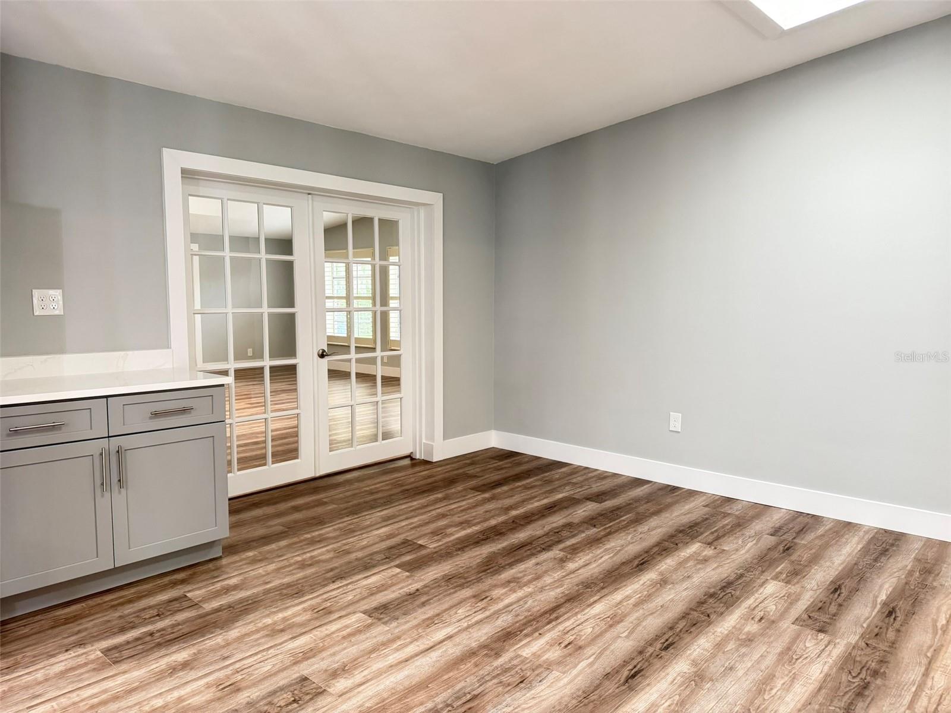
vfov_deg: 56.8
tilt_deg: -5.9
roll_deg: +0.3
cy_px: 356
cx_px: 476
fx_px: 659
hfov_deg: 71.6
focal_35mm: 24
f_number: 1.78
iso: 500
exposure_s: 1/60
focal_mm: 6.76
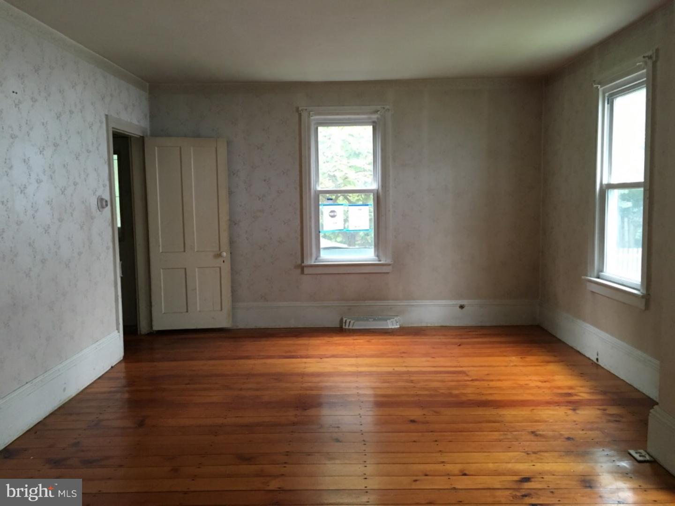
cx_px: 338
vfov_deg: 48.2
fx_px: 565
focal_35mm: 29
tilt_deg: -4.3
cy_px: 253
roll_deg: +0.2
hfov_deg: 61.7
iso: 125
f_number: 2.2
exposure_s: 1/30
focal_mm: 4.15
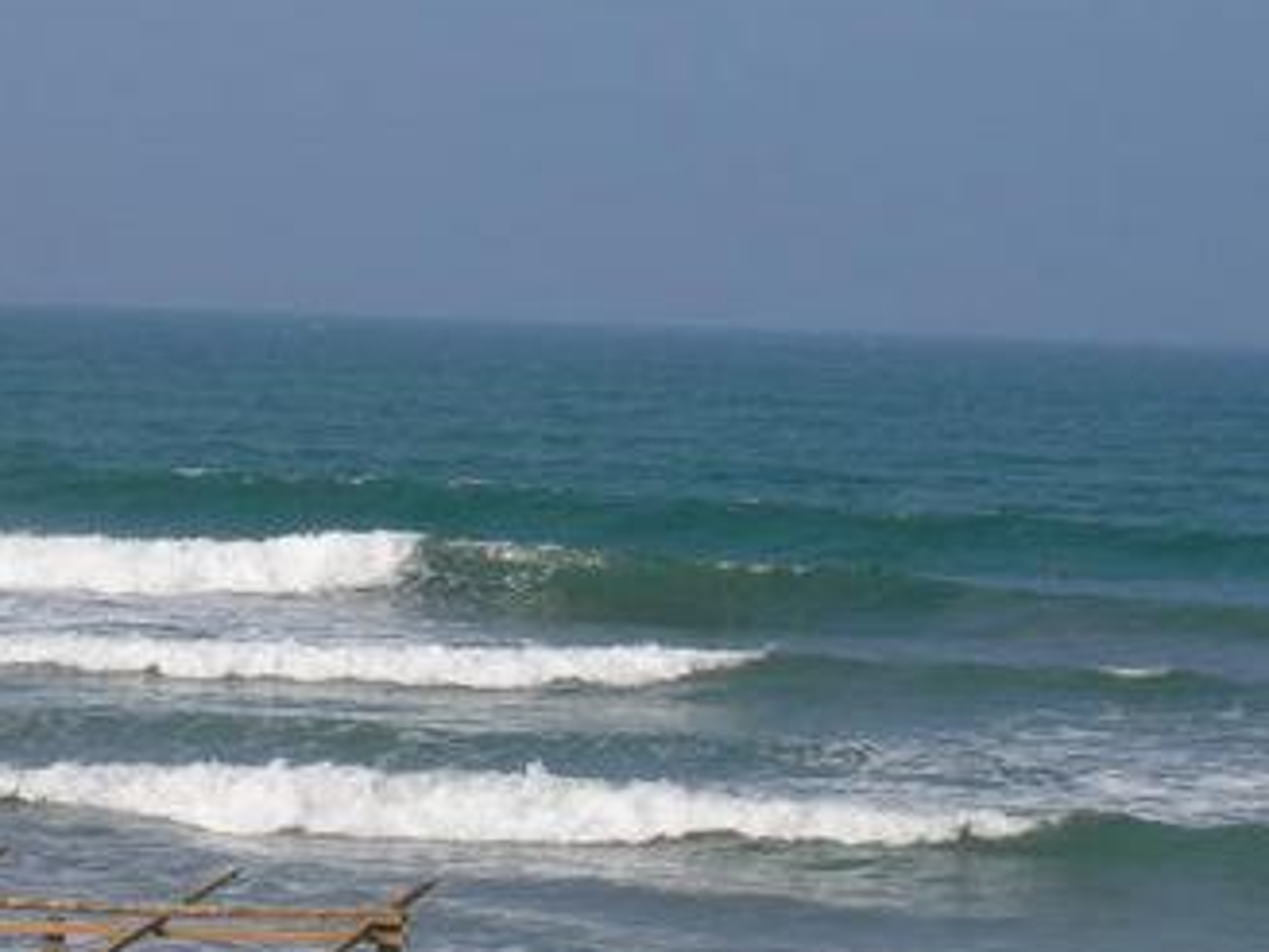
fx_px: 6452
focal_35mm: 176
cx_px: 428
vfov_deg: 8.4
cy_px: 569
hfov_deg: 11.2
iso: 50
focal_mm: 16.2
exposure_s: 1/241
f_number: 8.2
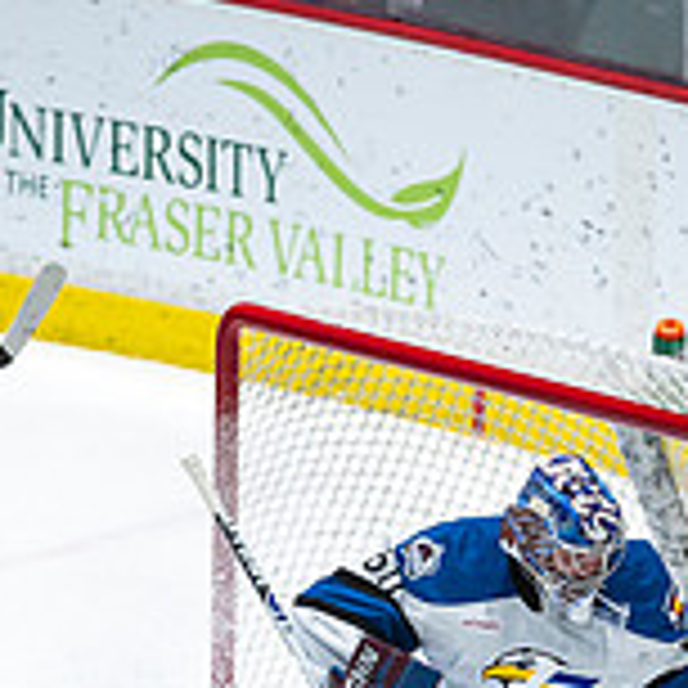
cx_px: 396
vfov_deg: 2.7
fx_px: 14526
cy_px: 762
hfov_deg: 2.7
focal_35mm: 646
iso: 1250
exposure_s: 1/1250
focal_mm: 200
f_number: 2.8
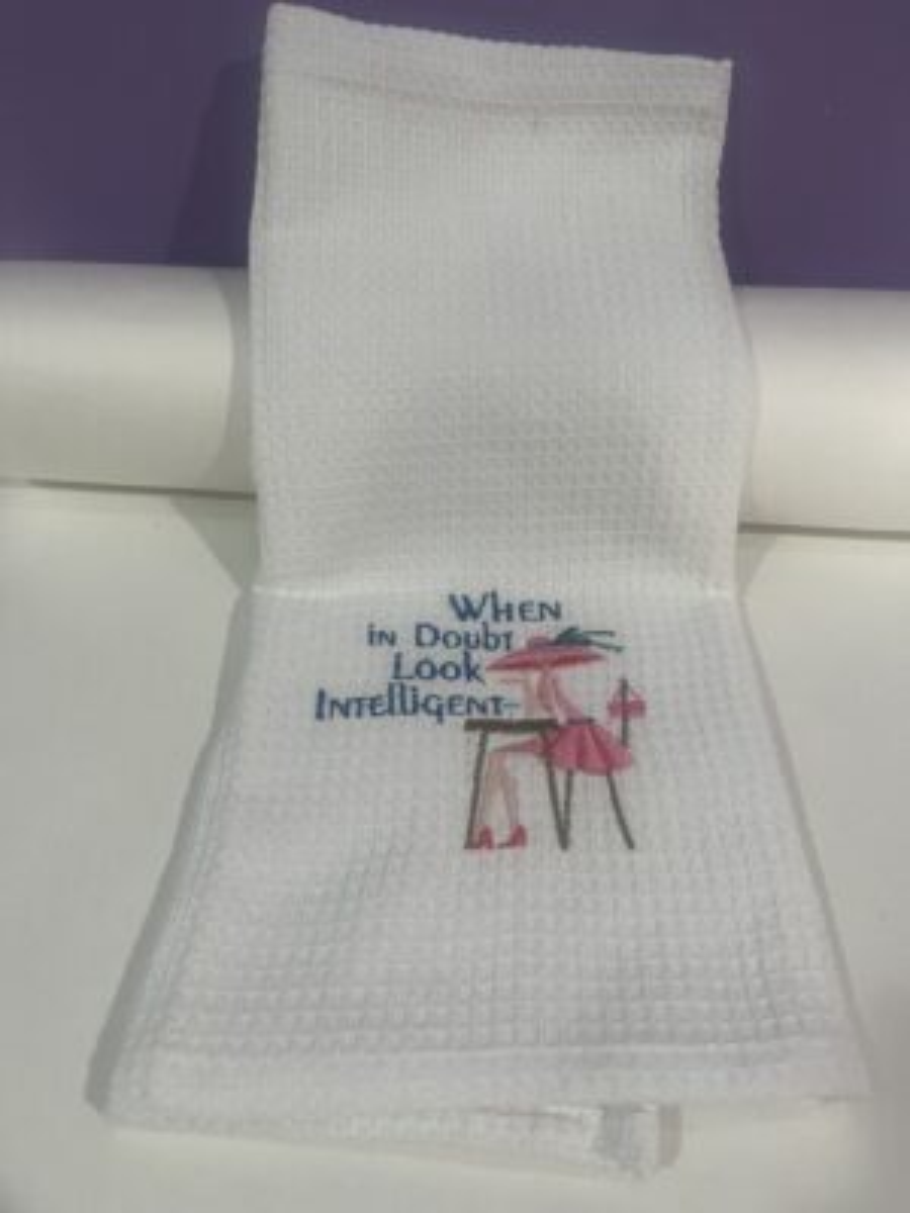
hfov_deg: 53.1
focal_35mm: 26
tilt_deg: -48.3
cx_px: 455
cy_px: 606
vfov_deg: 67.3
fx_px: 911
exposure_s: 1/60
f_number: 1.6
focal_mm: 5.1
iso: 100
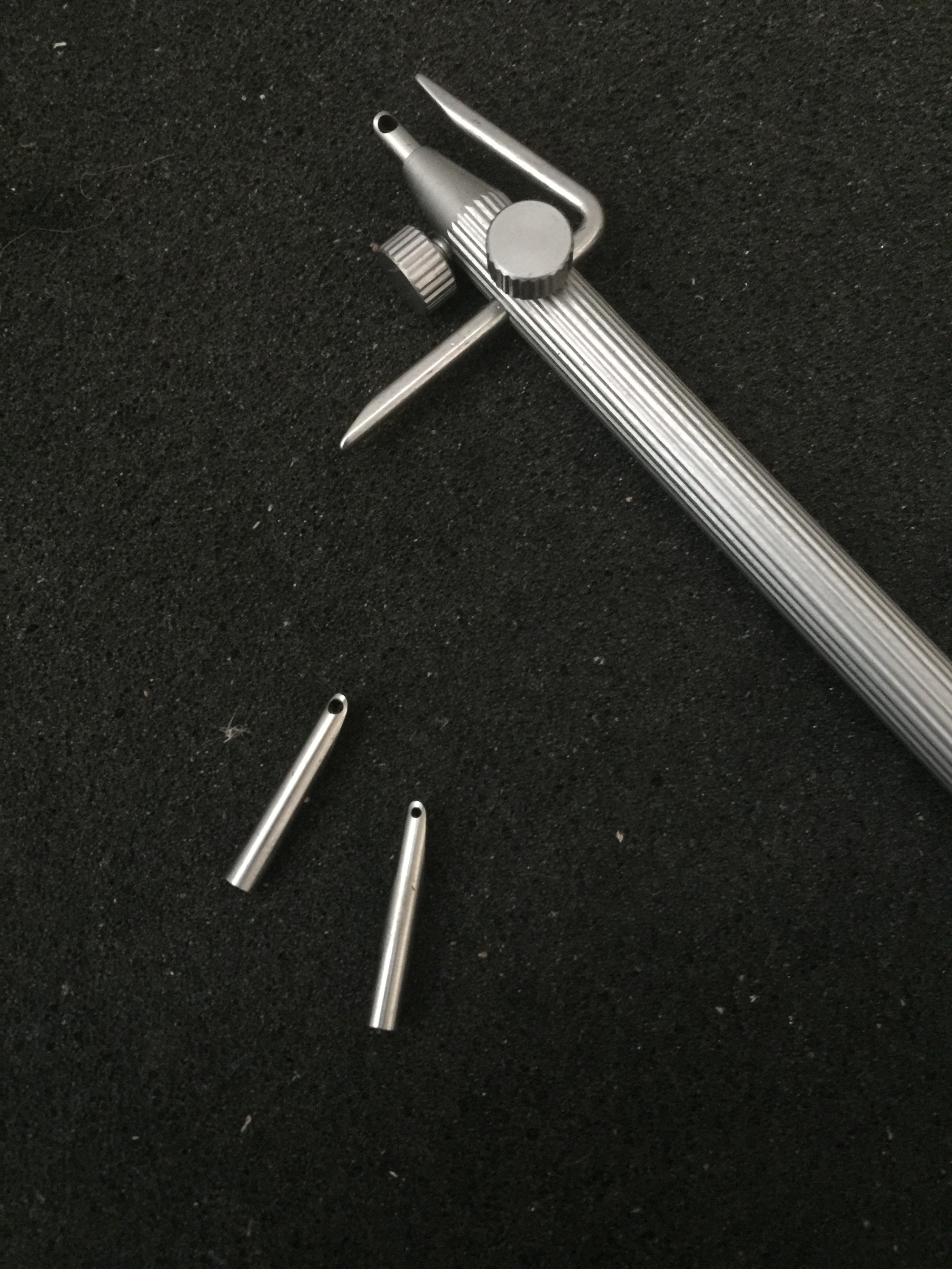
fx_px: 1063
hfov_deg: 48.2
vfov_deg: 61.7
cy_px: 634
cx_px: 476
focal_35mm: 29
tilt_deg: -79.6
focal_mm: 4.15
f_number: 2.2
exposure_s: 1/8
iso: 200
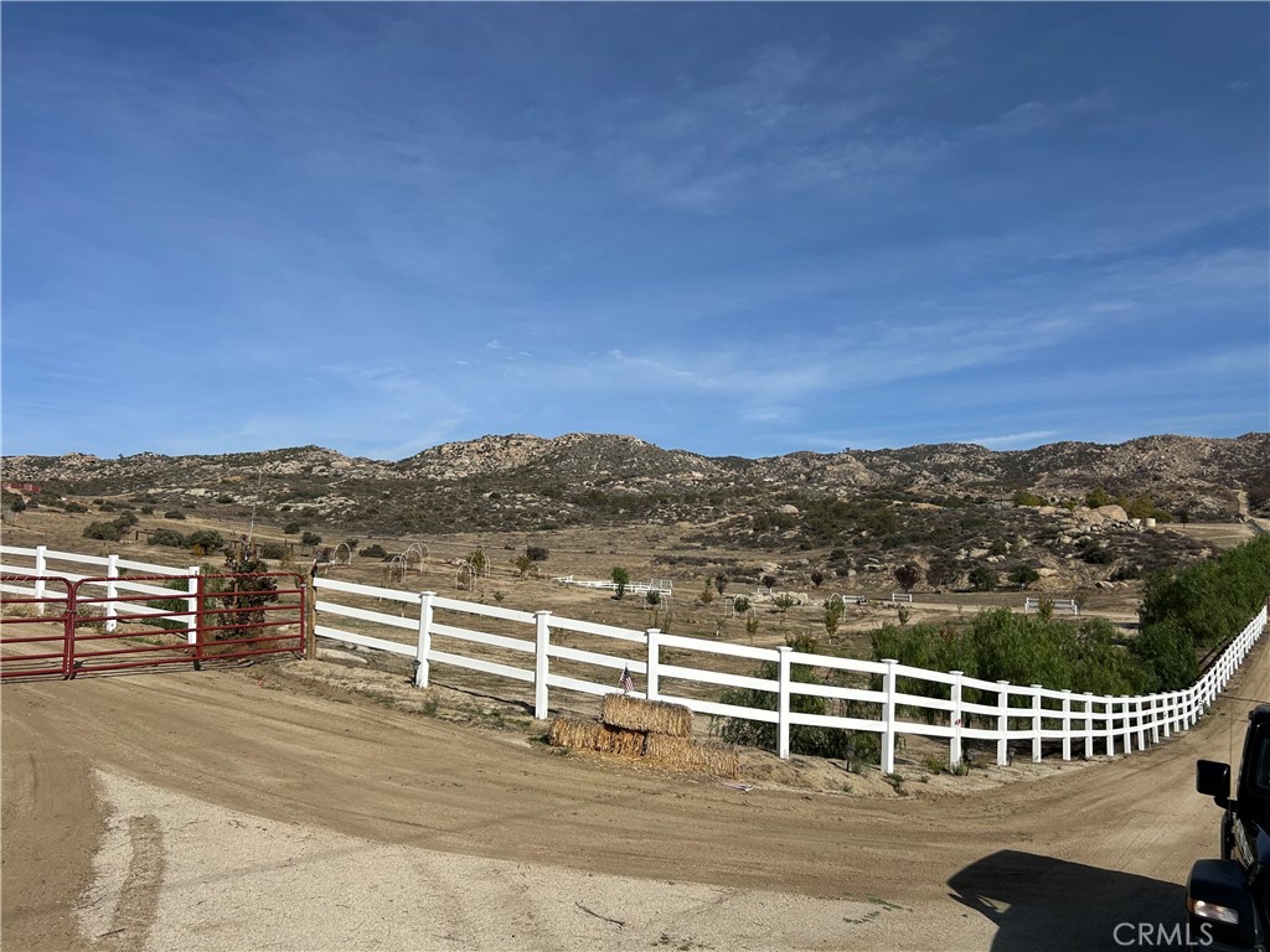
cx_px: 635
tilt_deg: +3.9
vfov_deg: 53.1
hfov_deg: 67.3
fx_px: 954
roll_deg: -0.1
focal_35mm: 26
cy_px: 476
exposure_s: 1/7463
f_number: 1.5
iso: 50
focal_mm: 5.7
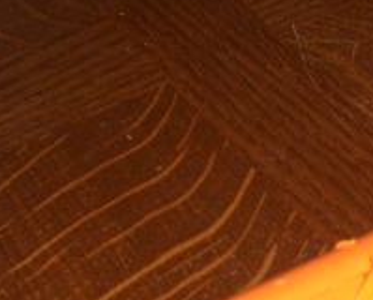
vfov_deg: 12.8
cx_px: 444
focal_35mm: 119
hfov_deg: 15.6
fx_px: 1316
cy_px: 330
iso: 200
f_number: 3.1
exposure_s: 1/60
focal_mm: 6.3
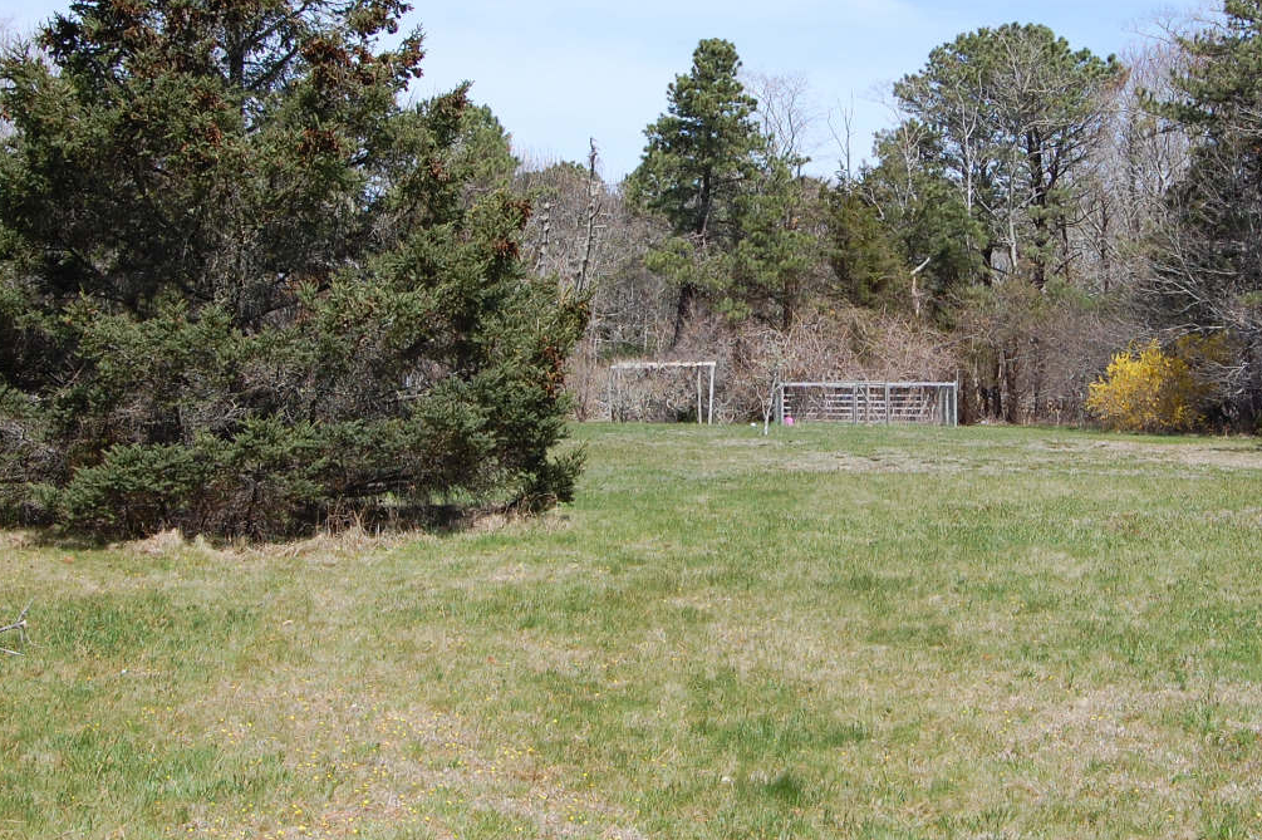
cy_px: 294
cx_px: 843
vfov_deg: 21.5
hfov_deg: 31.7
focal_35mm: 63
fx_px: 2207
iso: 200
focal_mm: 26
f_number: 8
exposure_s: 1/250
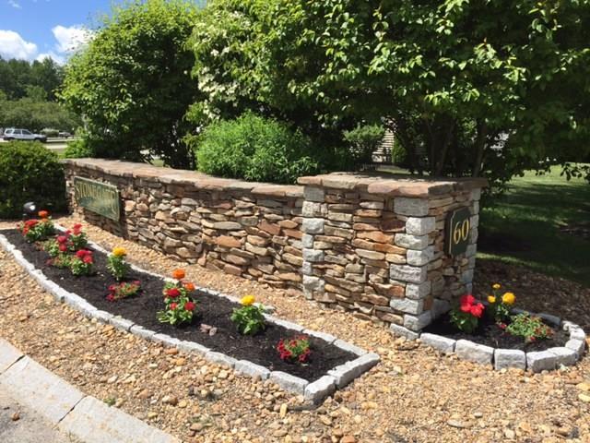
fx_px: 494
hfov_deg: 61.7
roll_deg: -0.3
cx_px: 295
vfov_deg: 48.2
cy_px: 222
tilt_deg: -9.2
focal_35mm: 29
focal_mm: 4.15
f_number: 2.2
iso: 32
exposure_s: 1/1522
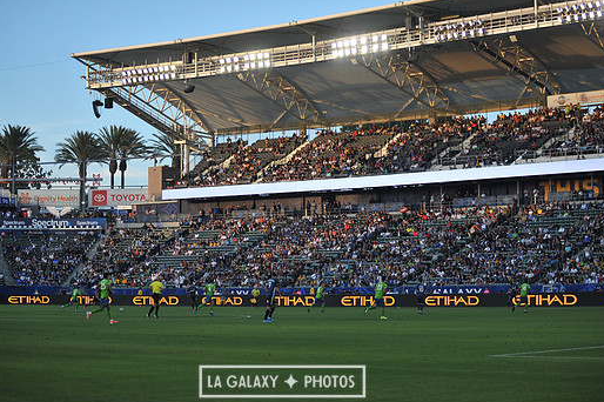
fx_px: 1325
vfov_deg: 17.3
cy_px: 205
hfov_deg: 25.7
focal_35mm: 79
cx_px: 282
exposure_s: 1/5000
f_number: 2.8
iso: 1600
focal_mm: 70
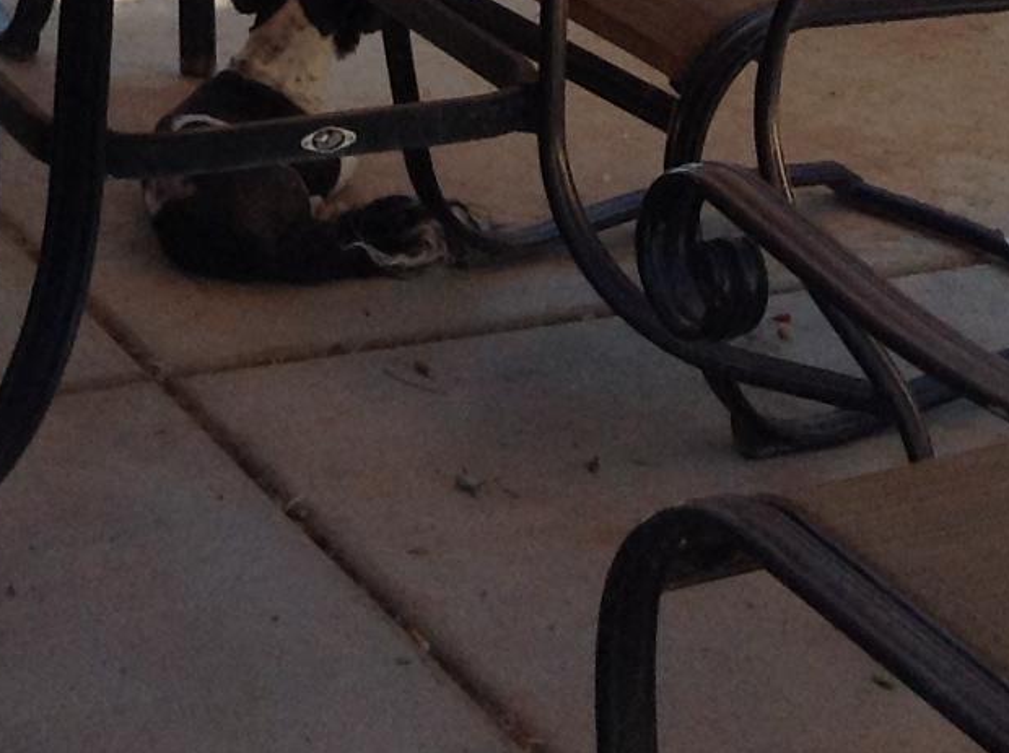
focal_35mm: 138
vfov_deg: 10.0
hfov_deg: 14.3
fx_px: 4016
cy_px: -686
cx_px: 288
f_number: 2.4
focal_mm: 3.3
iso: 32
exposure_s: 1/308
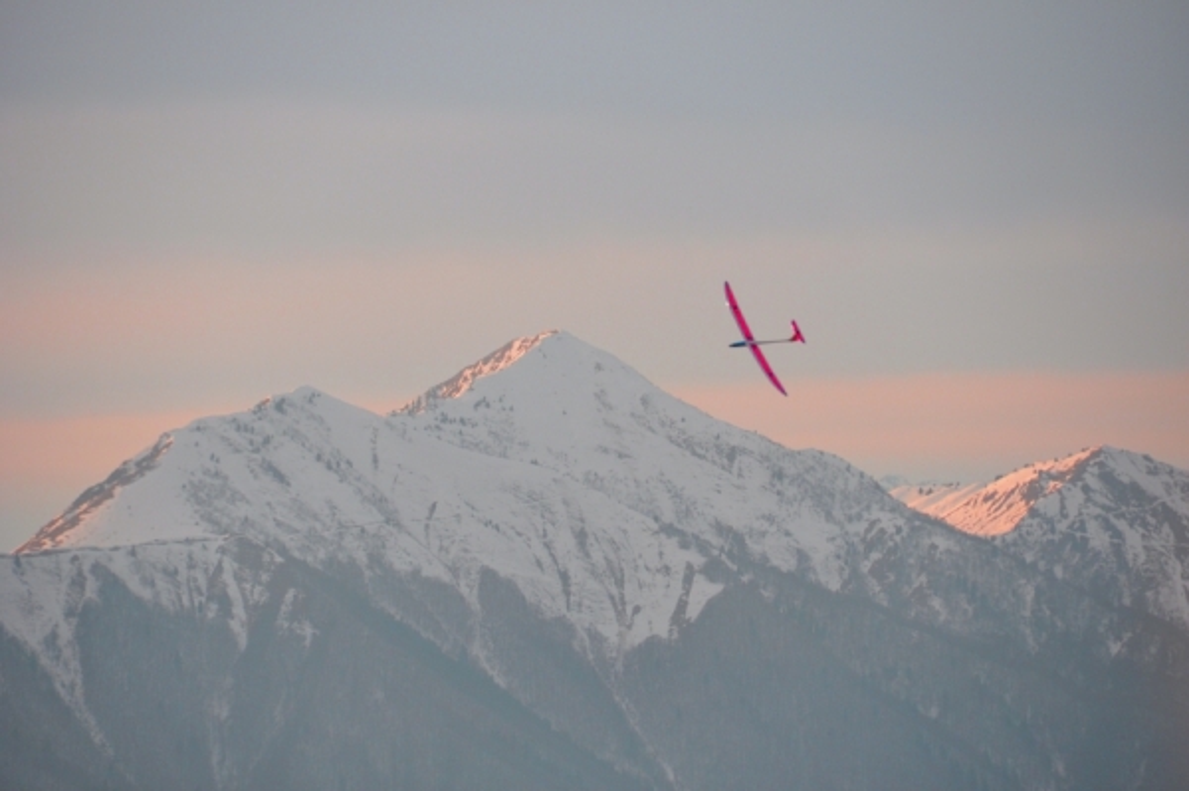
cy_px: 396
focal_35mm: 300
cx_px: 594
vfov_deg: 4.6
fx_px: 9900
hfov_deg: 6.9
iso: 400
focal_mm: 200
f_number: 5.6
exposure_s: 1/1600
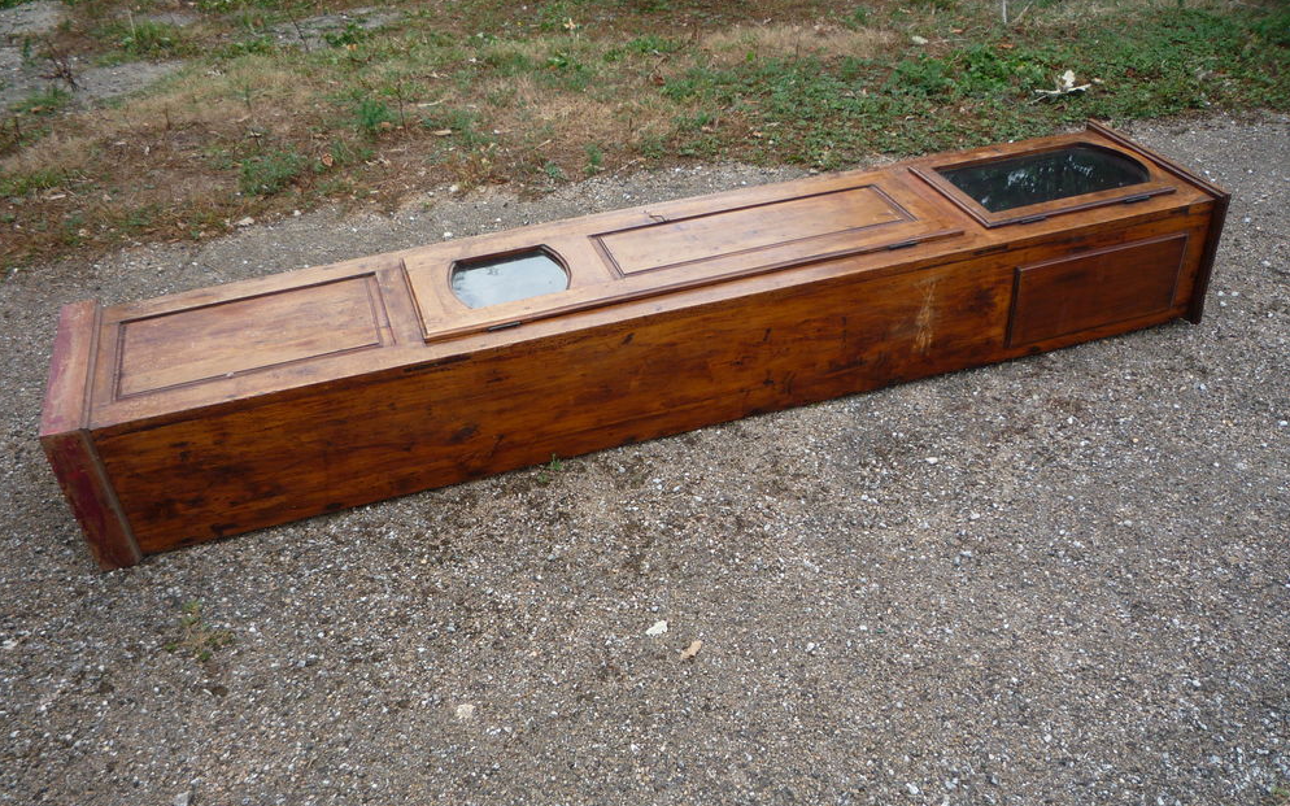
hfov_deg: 59.7
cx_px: 644
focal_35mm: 32
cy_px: 461
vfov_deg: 39.3
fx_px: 1125
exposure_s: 1/250
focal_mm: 5.2
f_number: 4
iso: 100
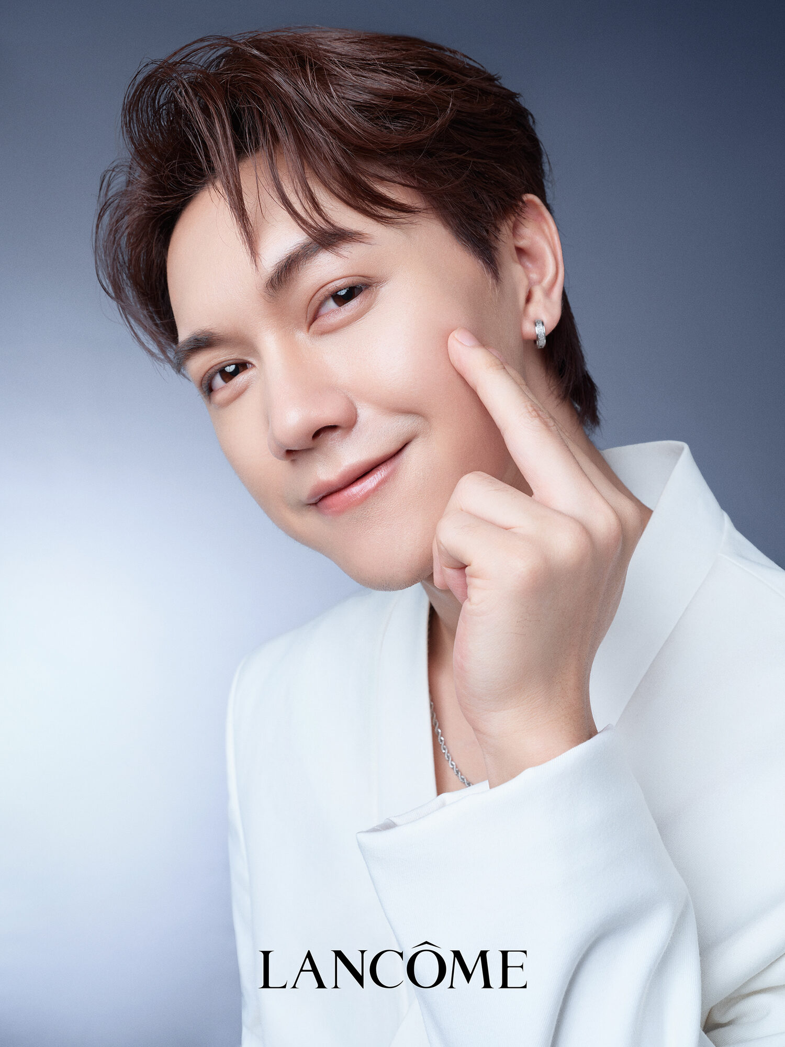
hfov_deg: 35.1
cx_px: 392
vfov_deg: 45.8
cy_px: 524
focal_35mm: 41
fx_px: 1240
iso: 250
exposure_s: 1/125
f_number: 14
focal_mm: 51.7
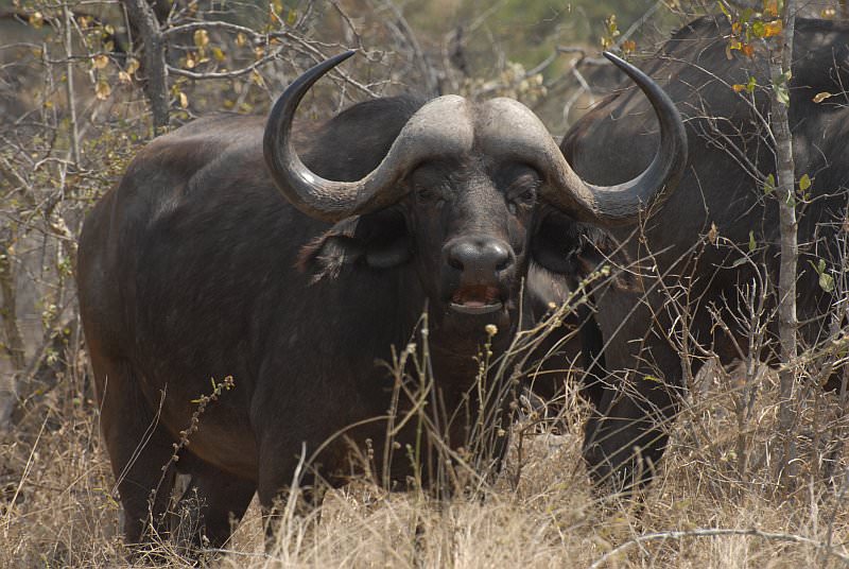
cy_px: 284
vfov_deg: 3.4
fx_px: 9565
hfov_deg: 5.1
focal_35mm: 405
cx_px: 424
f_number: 11
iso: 400
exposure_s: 1/250
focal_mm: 270
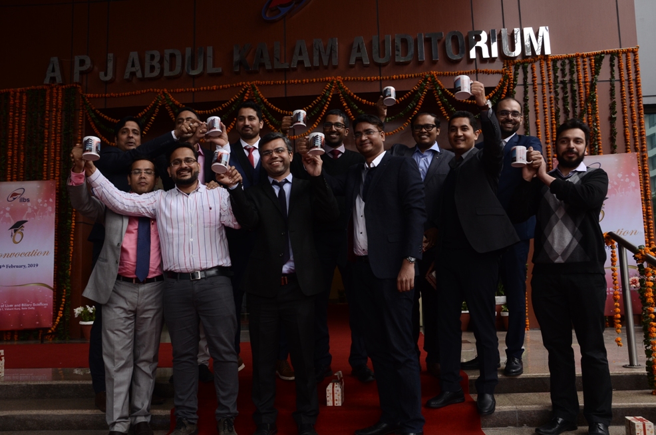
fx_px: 573
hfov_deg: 59.6
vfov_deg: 41.5
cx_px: 328
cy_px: 218
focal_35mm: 32
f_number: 6.7
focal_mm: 21
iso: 500
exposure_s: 1/250
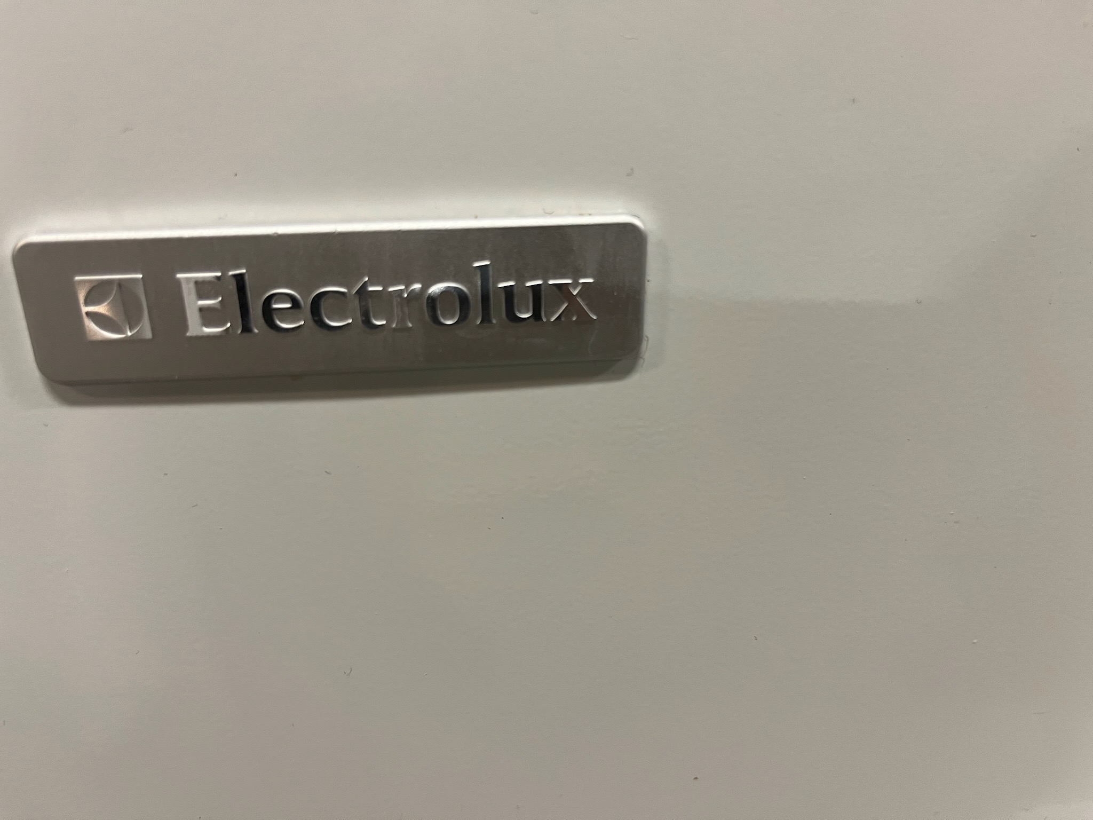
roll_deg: +0.2
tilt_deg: -20.7
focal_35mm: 26
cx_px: 546
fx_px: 821
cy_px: 410
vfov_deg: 53.1
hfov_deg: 67.3
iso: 100
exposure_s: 1/50
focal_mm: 5.1
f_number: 1.6
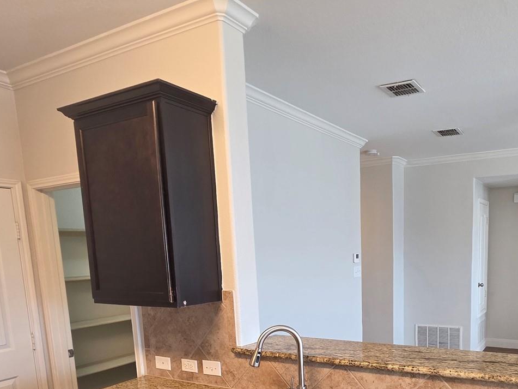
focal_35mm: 28
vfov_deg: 46.6
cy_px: 322
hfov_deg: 62.3
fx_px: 419
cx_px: 333
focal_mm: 2.2
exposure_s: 1/51.6
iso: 250
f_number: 1.9
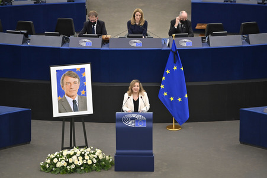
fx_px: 1482
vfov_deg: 6.9
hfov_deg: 10.3
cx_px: 134
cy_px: 89
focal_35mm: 200
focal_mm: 200
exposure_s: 1/400
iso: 1000
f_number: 2.8
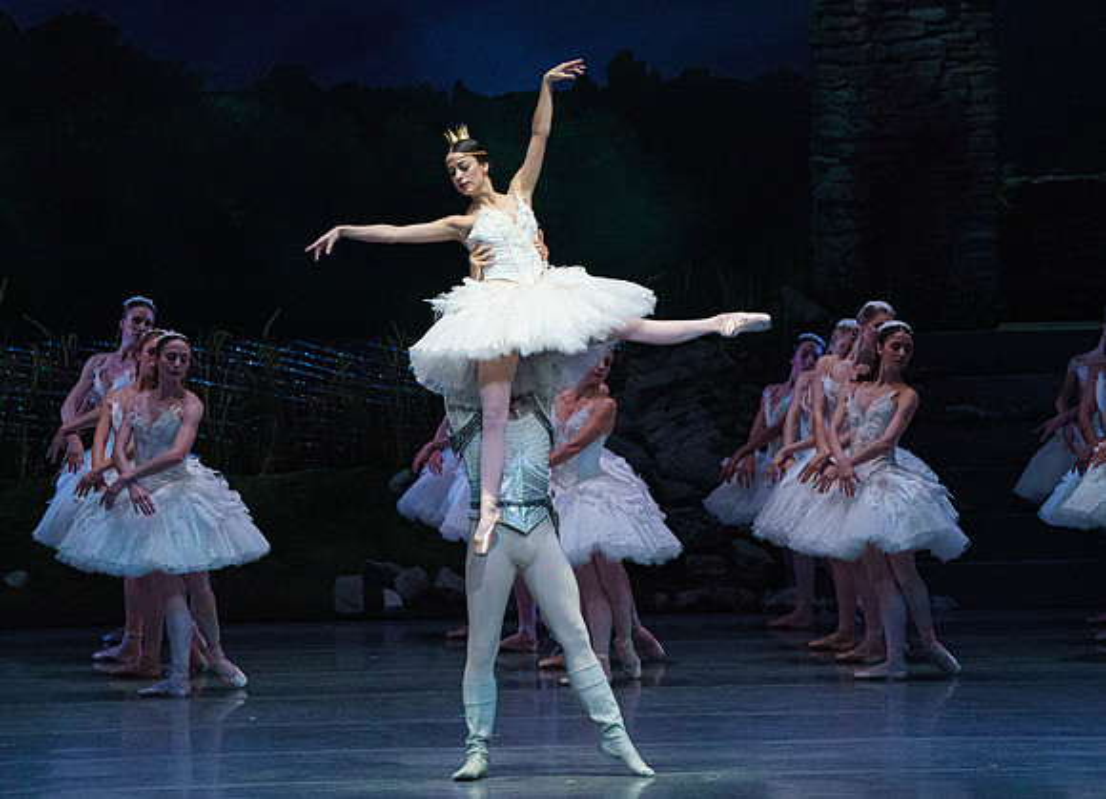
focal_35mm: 296
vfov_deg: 4.9
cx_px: 556
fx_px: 9334
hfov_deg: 6.8
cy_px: 409
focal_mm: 274
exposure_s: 1/250
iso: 8000
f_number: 5.6
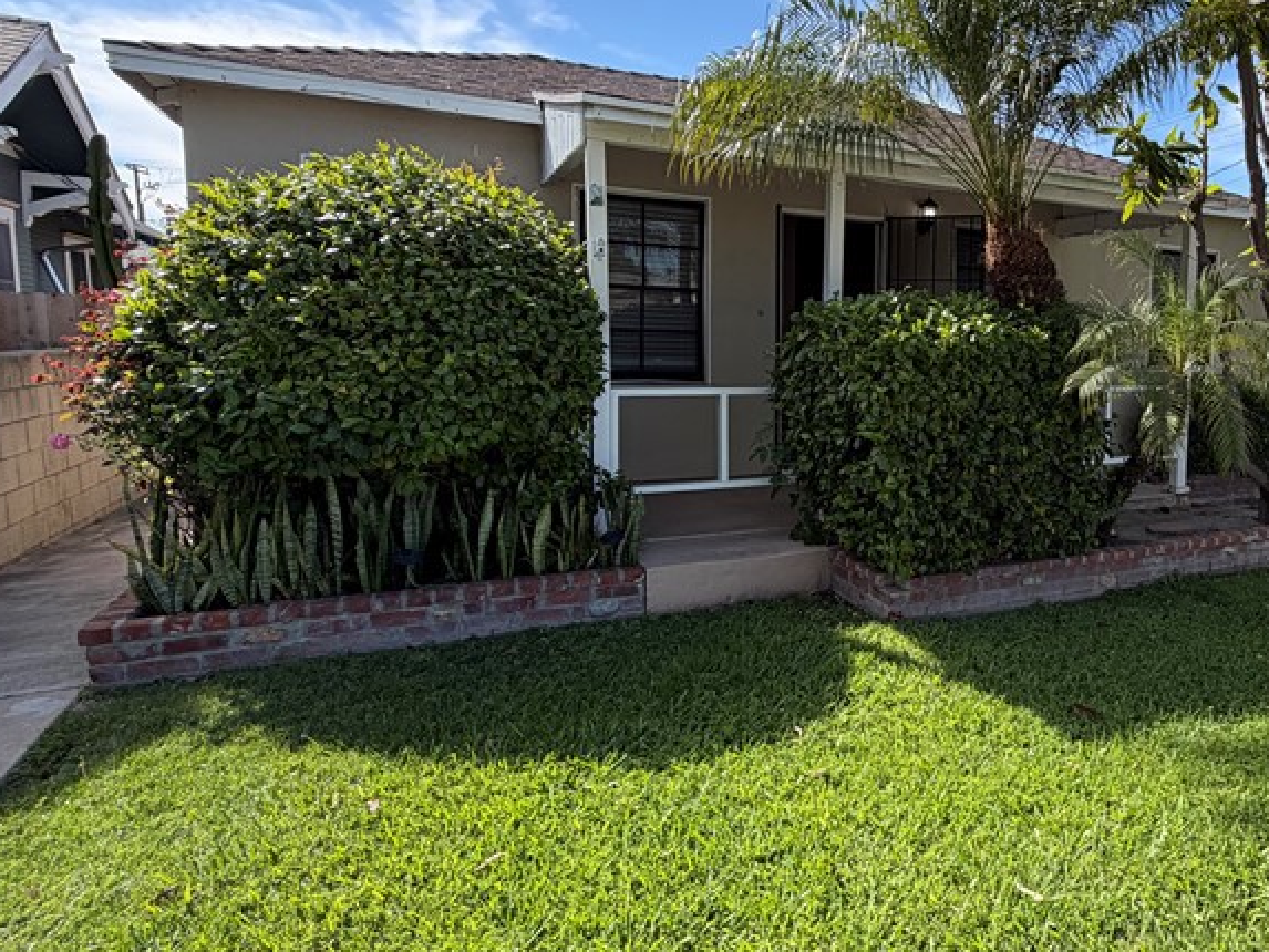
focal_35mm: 25
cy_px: 443
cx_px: 999
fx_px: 917
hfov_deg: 63.9
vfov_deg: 54.8
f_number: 2.2
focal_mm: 2.22
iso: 40
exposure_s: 1/554
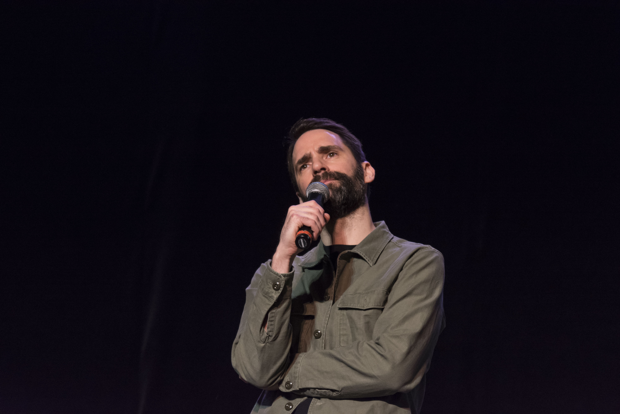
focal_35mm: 128
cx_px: 310
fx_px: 2196
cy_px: 207
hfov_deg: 16.1
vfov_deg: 10.8
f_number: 4.5
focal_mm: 85
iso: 2000
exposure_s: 1/125
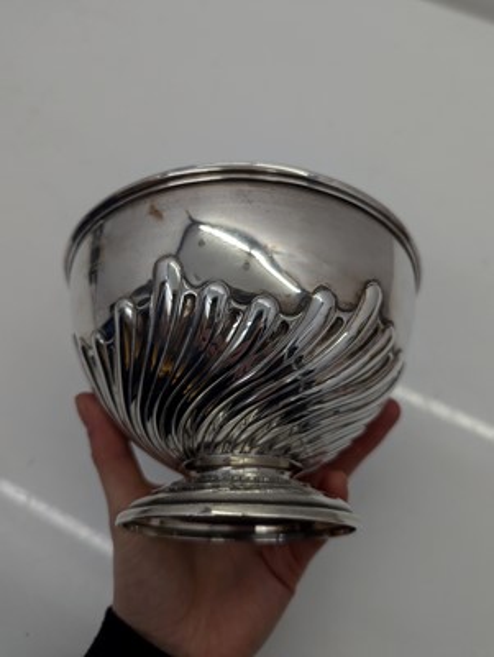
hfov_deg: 56.9
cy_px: 328
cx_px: 247
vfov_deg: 71.5
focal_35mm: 24
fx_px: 456
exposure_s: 1/231
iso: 44
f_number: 1.85
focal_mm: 6.81
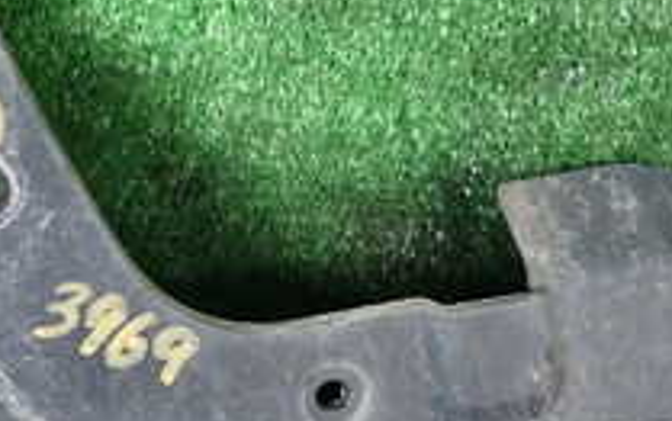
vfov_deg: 17.1
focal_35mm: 76
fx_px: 1393
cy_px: 132
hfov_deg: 26.7
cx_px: 161
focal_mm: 4.5
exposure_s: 1/60
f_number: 2
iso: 200
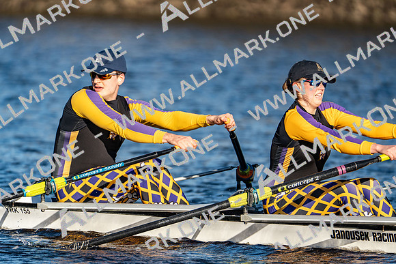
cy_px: 132
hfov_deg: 3.4
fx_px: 6601
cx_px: 198
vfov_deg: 2.3
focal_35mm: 600
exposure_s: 1/2000
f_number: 6.3
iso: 400
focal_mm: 600
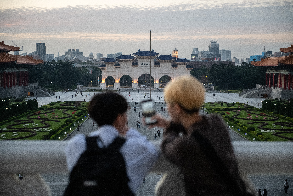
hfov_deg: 28.8
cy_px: 98
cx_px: 146
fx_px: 570
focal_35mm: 70
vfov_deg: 19.5
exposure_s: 1/640
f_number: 2.8
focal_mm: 70
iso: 4000
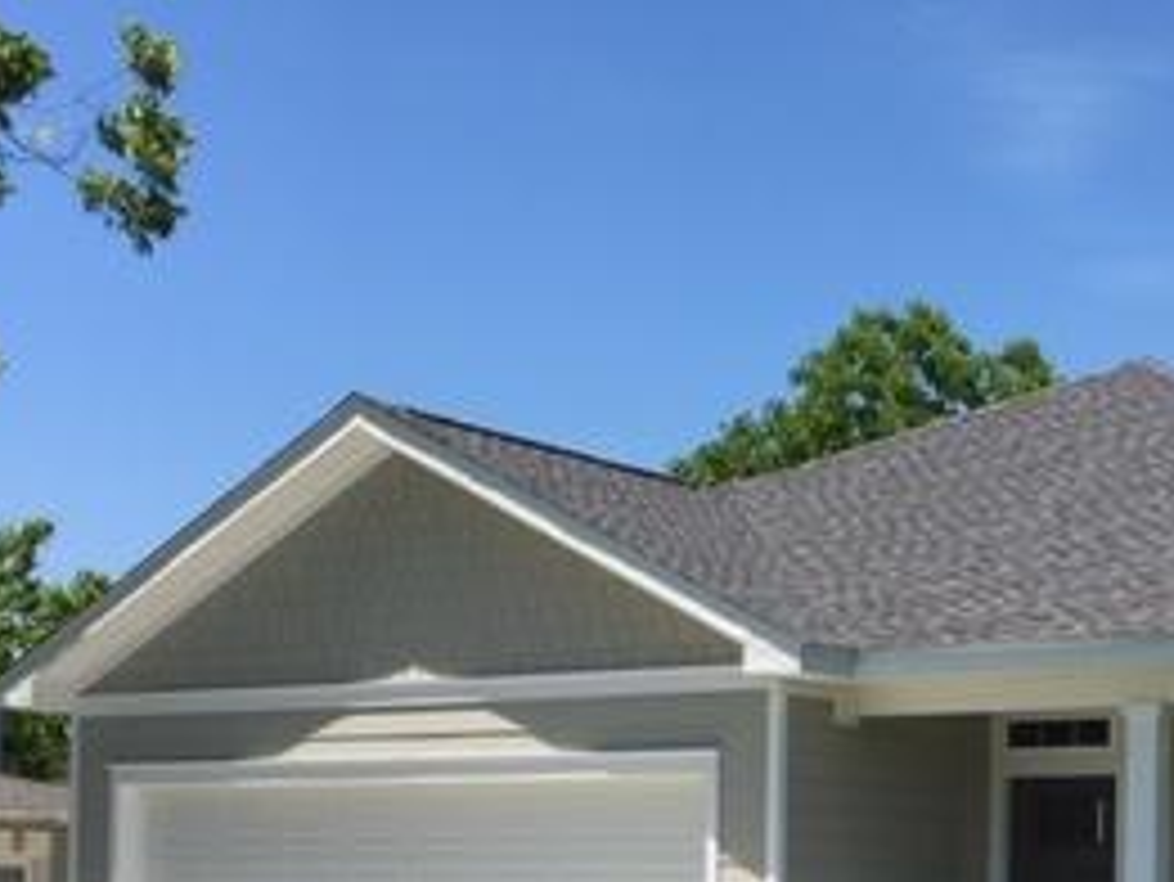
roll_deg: -1.0
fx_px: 2409
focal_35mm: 71
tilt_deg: +1.1
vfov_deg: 20.0
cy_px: 932
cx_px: 895
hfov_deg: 27.0
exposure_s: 1/1451
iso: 25
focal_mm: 4.15
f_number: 2.2
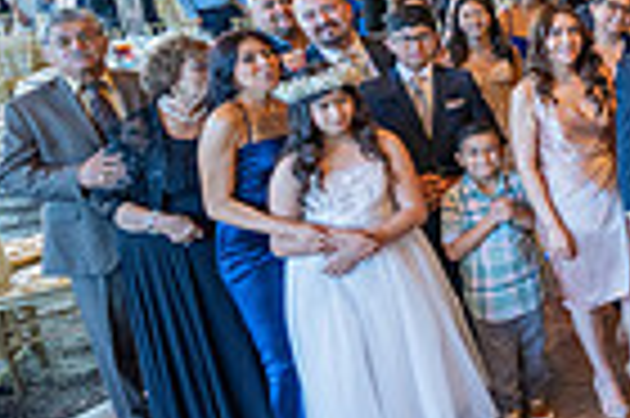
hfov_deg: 24.0
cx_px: 1026
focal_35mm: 58
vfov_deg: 22.7
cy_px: 38
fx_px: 1014
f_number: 2.8
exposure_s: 1/100
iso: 800
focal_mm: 14
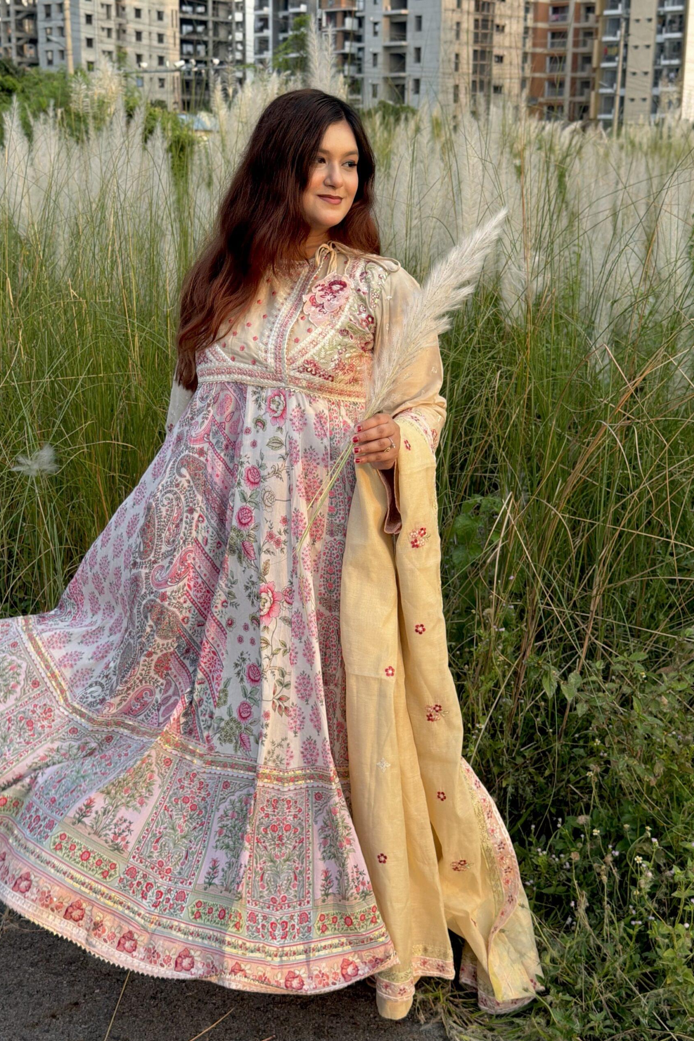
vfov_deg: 39.6
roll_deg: -1.5
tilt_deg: -14.9
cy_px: 521
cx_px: 341
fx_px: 1446
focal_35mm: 50
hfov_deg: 27.0
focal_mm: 6.76
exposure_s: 1/578
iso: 64
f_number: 1.78
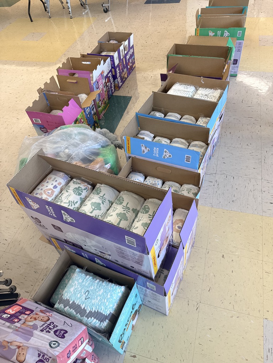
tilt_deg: -50.1
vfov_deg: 71.6
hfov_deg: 56.8
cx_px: 136
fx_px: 252
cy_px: 182
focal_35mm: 24
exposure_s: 1/120
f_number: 1.78
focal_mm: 6.76
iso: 160
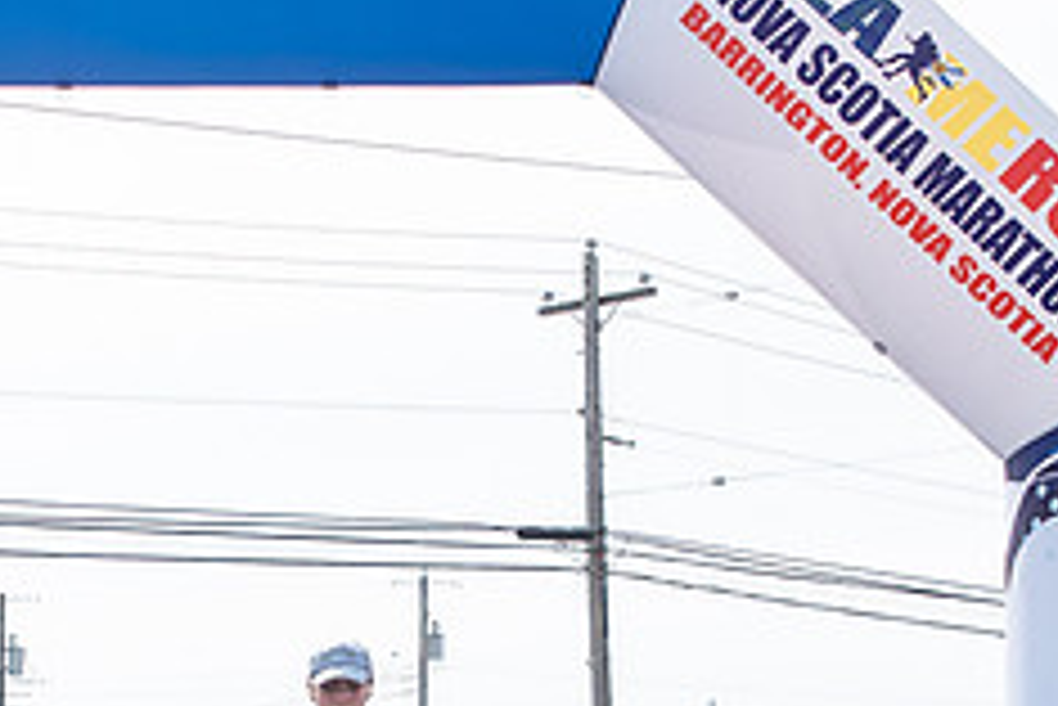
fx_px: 4176
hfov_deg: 14.4
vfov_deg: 9.6
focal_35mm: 142
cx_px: 274
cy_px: 828
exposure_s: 1/3200
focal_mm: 32
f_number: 4
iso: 800
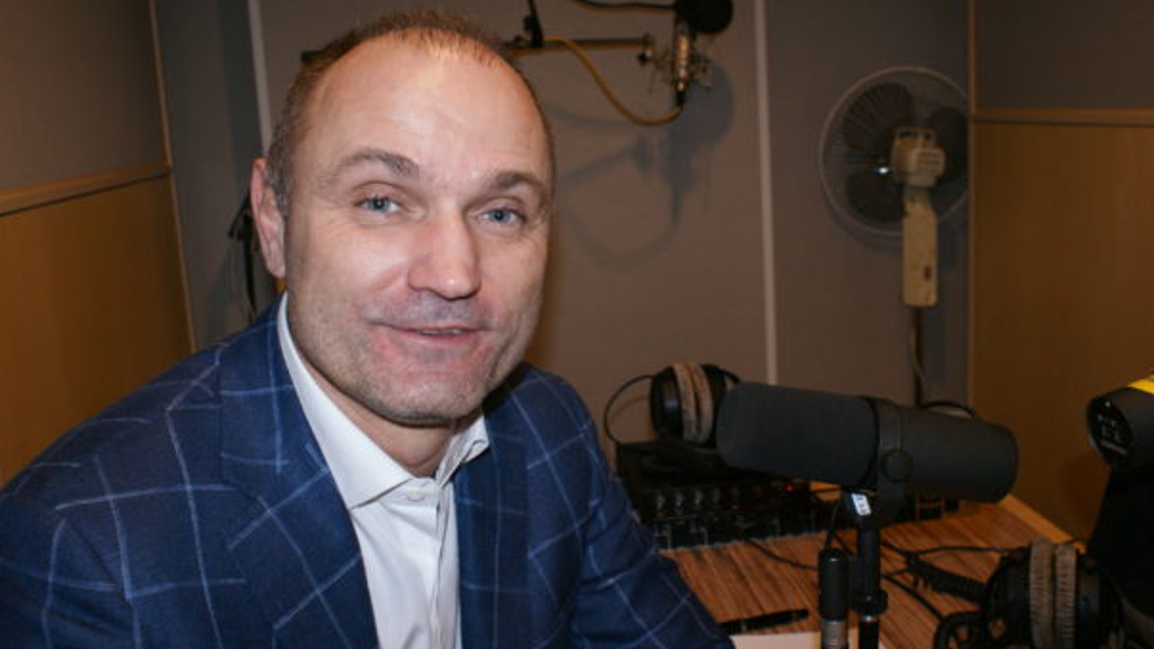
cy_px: 323
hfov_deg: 56.6
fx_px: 1071
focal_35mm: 35
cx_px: 578
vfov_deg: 33.7
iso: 400
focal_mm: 22
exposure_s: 1/60
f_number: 5.6
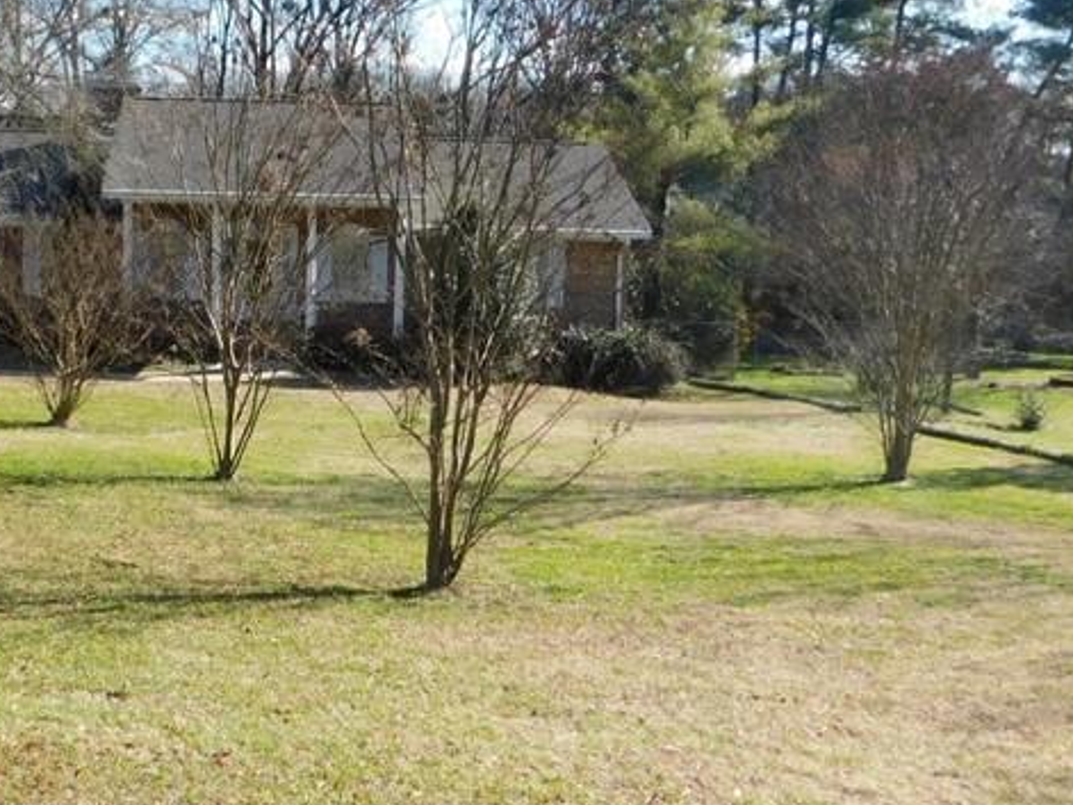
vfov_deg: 29.0
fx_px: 1549
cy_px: 328
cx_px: 260
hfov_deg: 37.2
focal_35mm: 50
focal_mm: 4
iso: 125
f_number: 3
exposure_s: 1/800
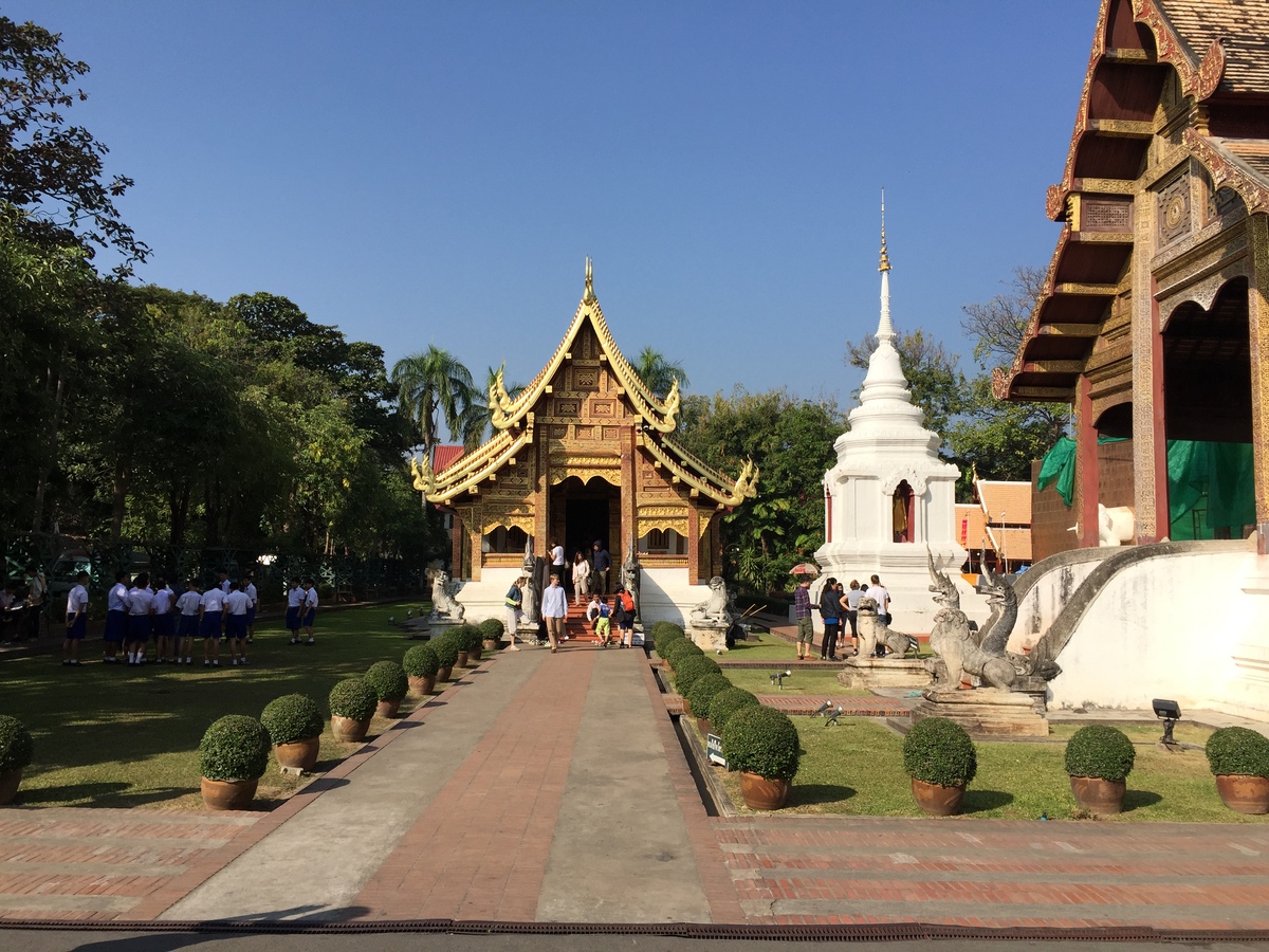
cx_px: 634
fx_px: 1063
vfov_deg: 48.2
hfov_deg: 61.7
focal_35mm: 29
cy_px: 476
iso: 32
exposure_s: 1/2326
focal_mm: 4.15
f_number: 2.2
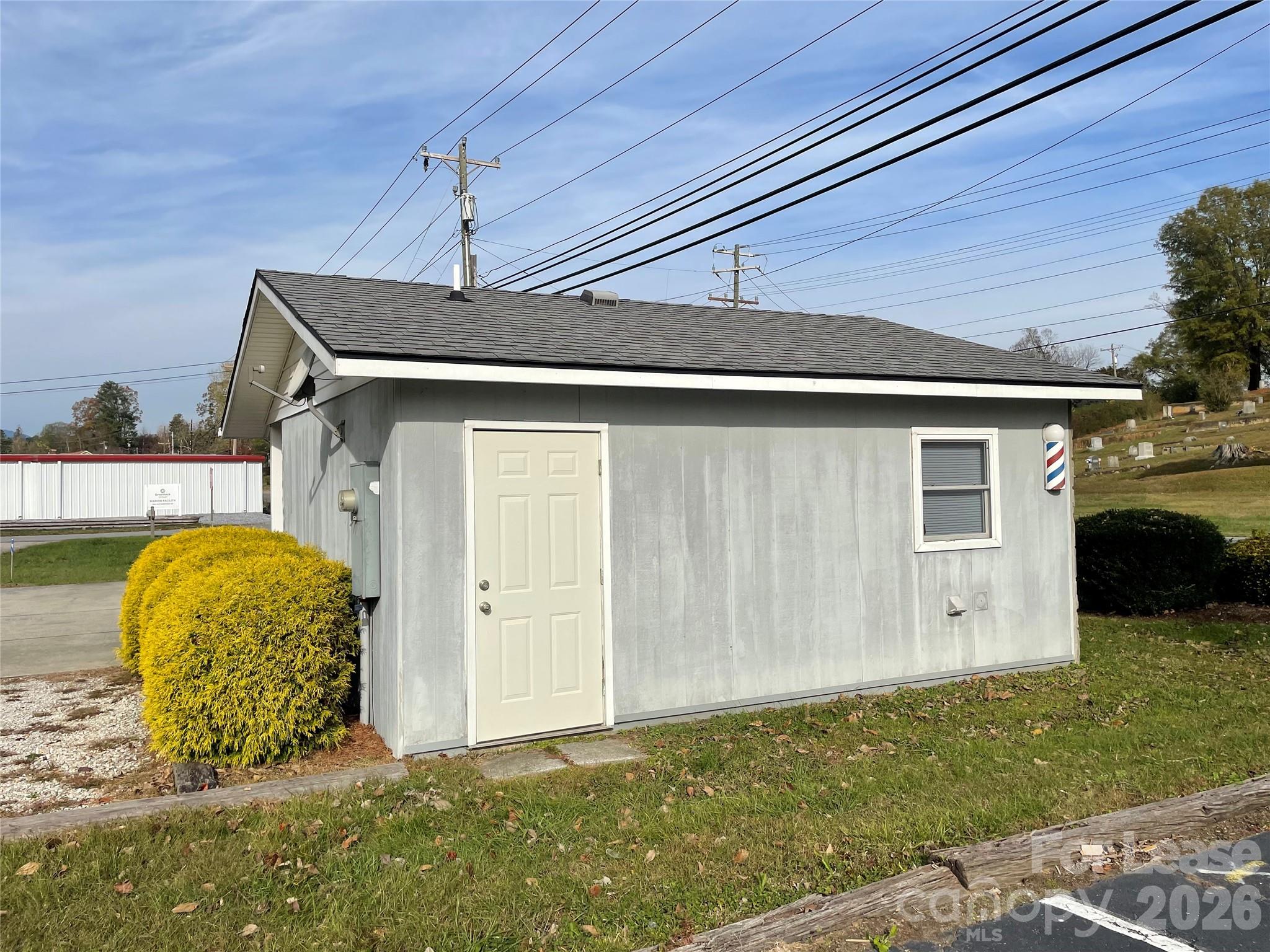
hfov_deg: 67.3
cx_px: 635
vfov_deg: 53.1
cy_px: 476
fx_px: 954
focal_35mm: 26
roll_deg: +1.9
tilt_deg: +2.0
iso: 32
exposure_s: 1/5814
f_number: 1.6
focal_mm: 4.2
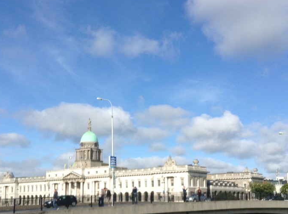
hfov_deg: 38.3
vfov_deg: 28.8
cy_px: 142
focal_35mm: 50
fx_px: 415
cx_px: 138
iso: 32
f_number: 2.4
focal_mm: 3.3
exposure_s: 1/1287
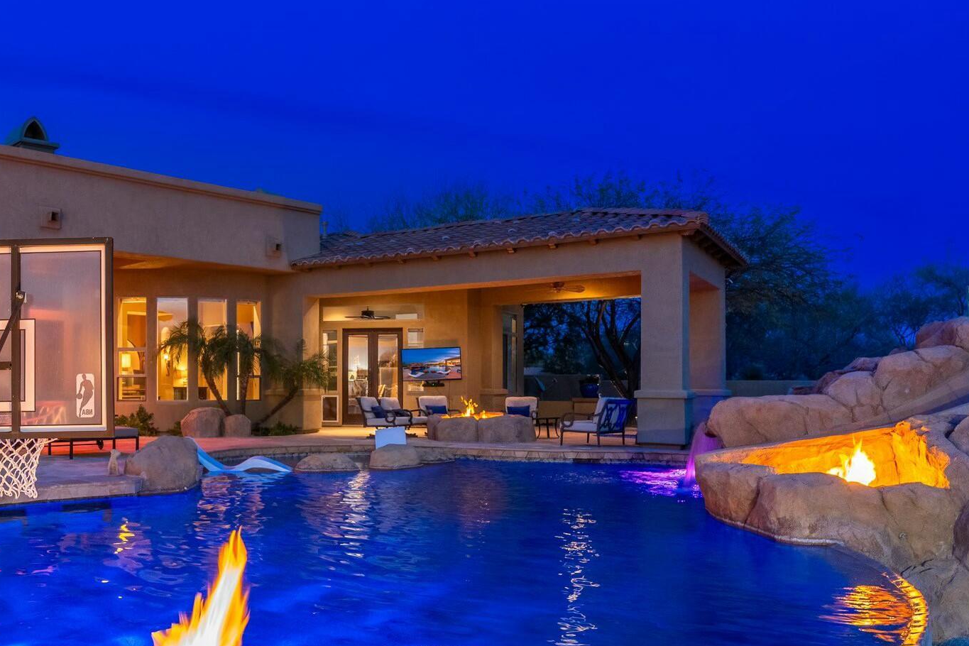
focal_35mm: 31
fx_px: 828
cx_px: 285
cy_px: 369
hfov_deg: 58.6
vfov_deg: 42.5
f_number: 5.6
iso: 500
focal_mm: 20.5
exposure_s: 1/30
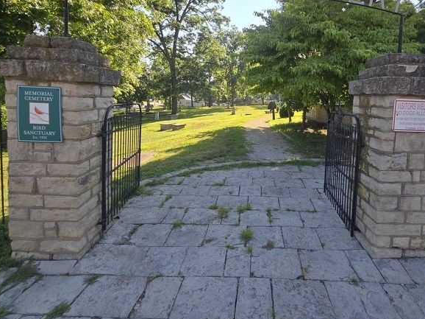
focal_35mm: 18
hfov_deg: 87.0
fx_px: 221
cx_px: 248
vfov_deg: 70.1
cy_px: 115
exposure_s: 1/929
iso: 50
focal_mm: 2.2
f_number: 2.2
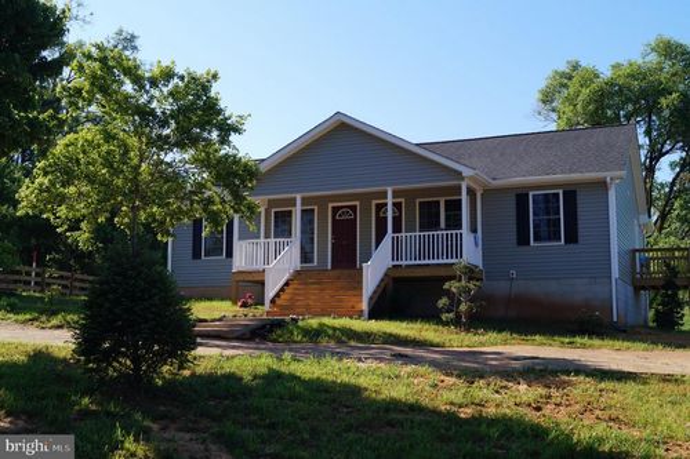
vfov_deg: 34.2
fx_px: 747
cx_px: 345
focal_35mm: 39
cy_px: 230
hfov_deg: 49.6
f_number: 9
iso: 100
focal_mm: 26
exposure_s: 1/125
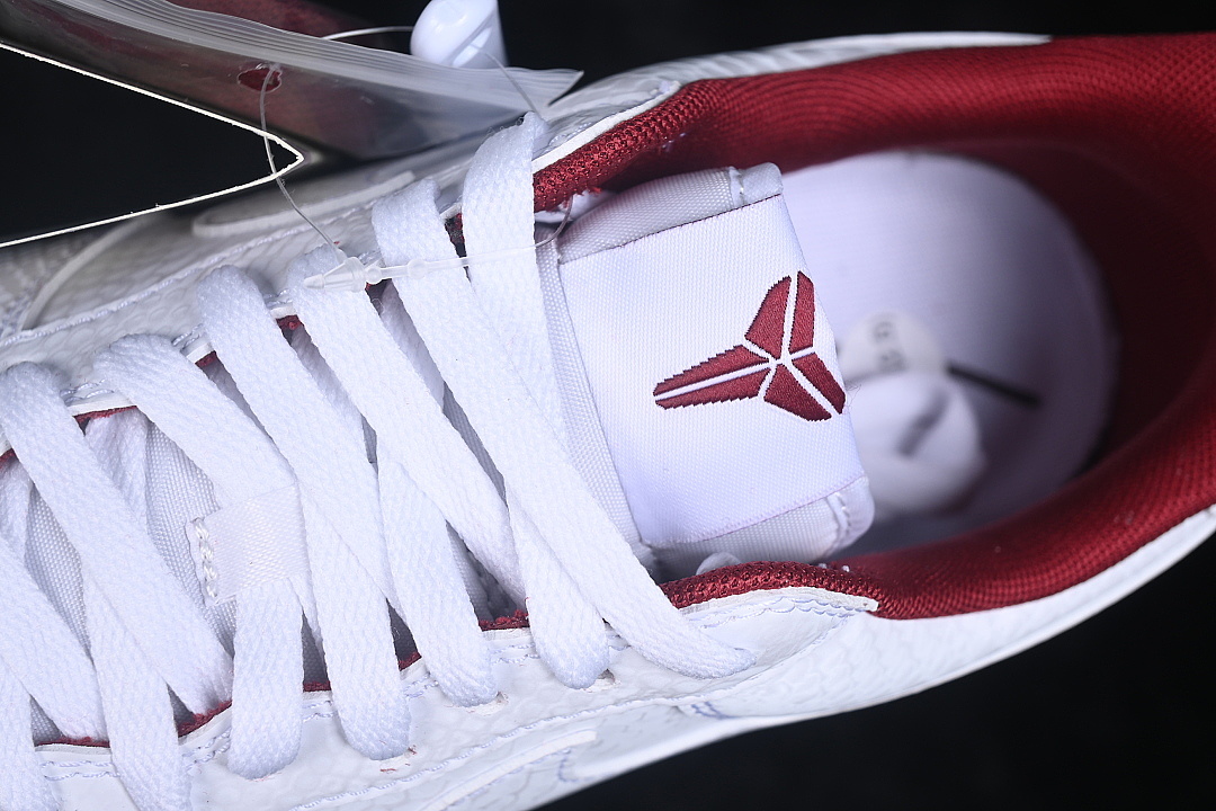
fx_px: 2533
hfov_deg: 27.0
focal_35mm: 75
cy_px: 406
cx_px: 608
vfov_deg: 18.2
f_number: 7.1
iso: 160
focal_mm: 50
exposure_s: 1/100
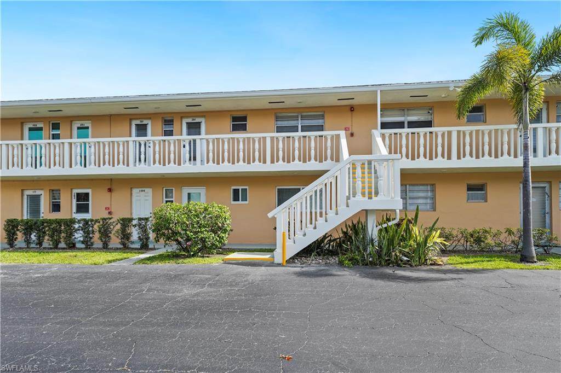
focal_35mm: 21
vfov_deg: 59.5
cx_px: 280
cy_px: 186
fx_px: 327
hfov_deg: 81.2
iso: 100
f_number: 4
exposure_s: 1/250
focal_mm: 21
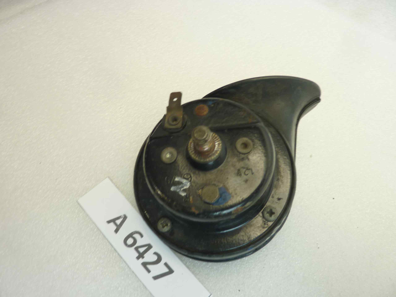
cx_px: 198
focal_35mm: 25
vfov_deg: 54.9
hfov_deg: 69.4
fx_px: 286
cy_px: 148
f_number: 3.3
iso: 80
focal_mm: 4.1
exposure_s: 1/20
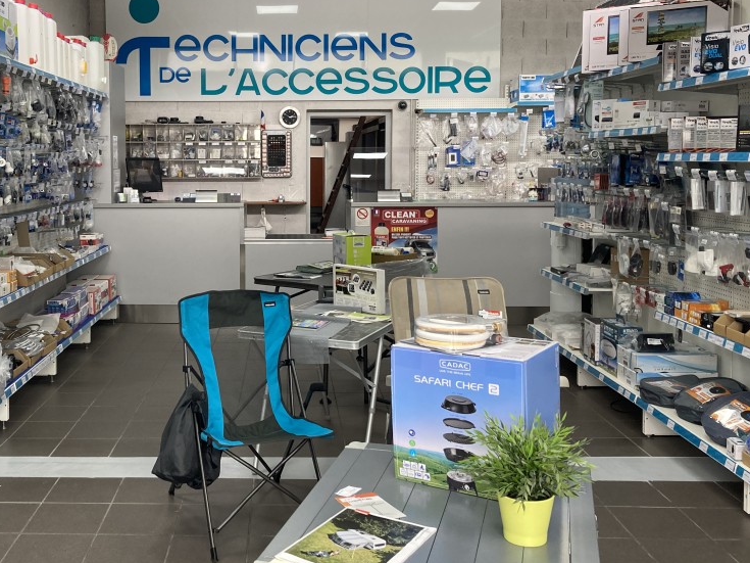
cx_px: 272
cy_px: 223
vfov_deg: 36.7
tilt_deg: -5.1
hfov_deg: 47.4
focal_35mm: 39
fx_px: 845
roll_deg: -1.1
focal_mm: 3.99
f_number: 1.8
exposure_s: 1/100
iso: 80
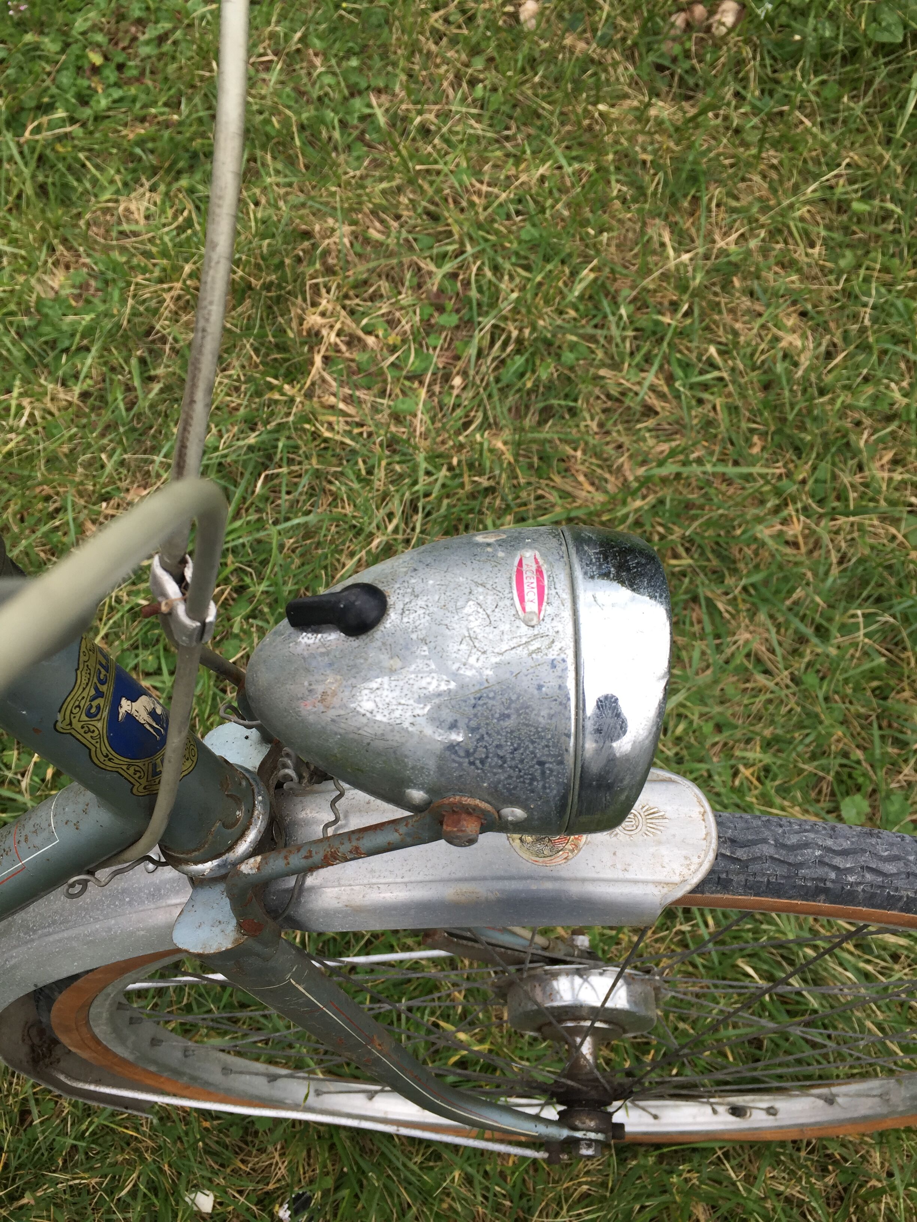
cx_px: 458
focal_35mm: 29
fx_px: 1024
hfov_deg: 48.2
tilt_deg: -66.2
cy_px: 611
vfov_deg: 61.7
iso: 32
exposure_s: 1/233
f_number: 2.2
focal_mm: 4.15
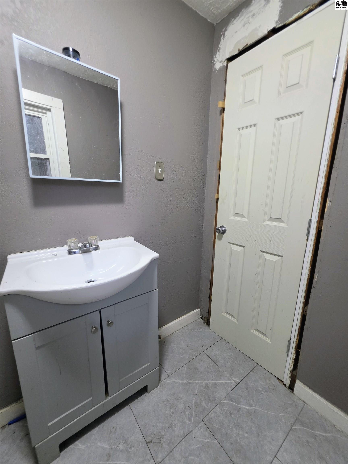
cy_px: 232
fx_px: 174
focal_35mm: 13
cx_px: 174
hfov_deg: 89.9
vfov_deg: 106.2
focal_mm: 2.2
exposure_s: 1/60
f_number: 1.9
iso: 250
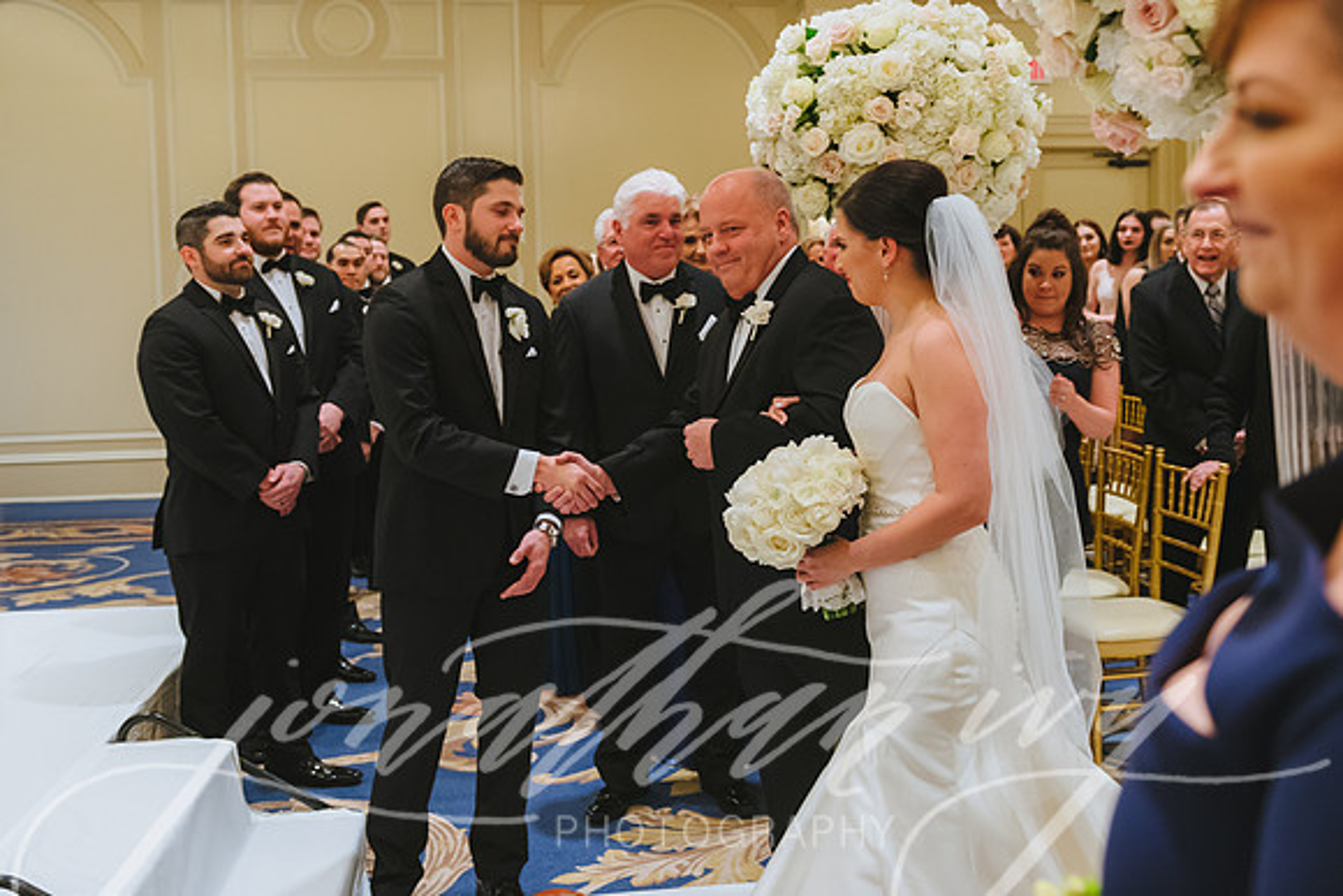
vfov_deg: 34.4
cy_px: 365
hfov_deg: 49.9
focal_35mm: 39
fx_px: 1443
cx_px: 723
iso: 2500
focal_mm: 32
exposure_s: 1/160
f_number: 3.5
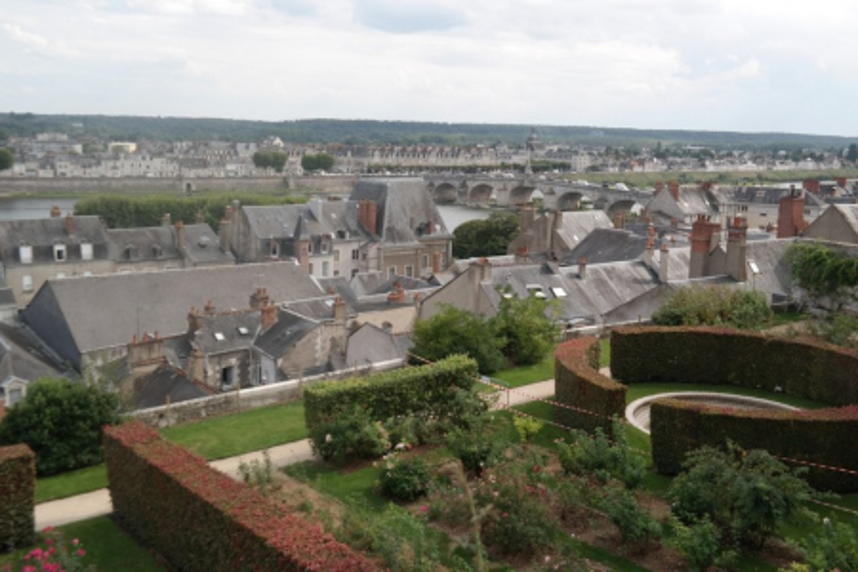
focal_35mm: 32
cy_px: 280
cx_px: 439
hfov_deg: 58.7
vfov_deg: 41.1
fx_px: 763
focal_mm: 20
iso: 100
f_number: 5.6
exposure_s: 1/200
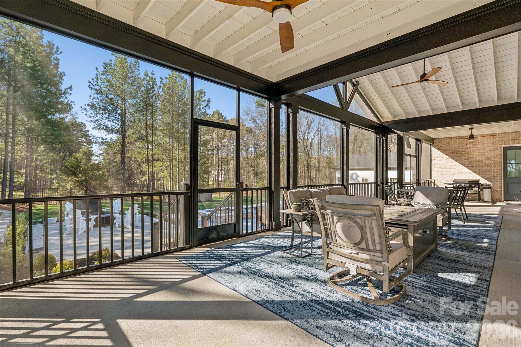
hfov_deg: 94.0
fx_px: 243
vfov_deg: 71.1
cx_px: 260
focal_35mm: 17
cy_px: 174
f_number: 10
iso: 100
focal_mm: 16.8
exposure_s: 1/20
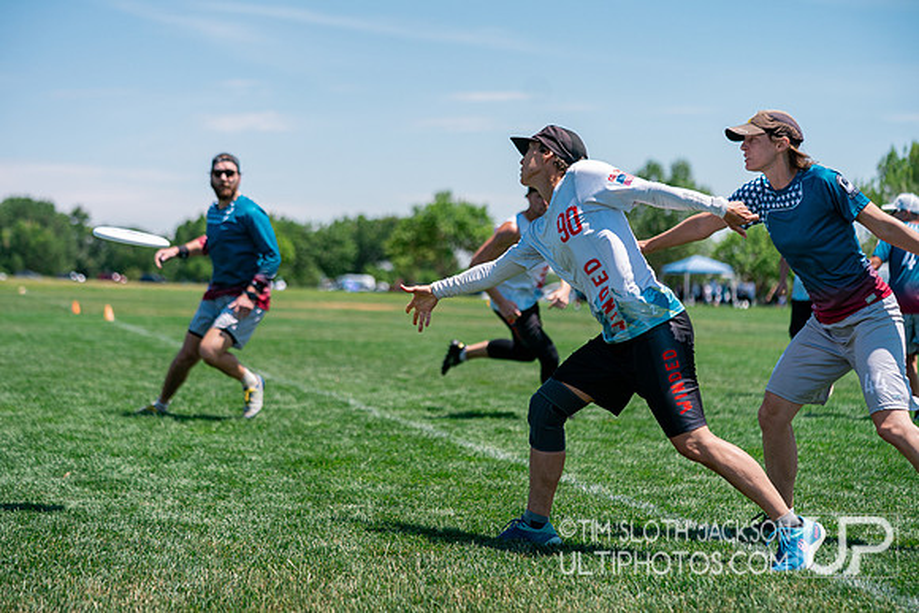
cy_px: 306
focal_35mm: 80
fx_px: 2043
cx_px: 460
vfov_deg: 17.1
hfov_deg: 25.4
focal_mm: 80
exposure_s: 1/6400
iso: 320
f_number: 2.8
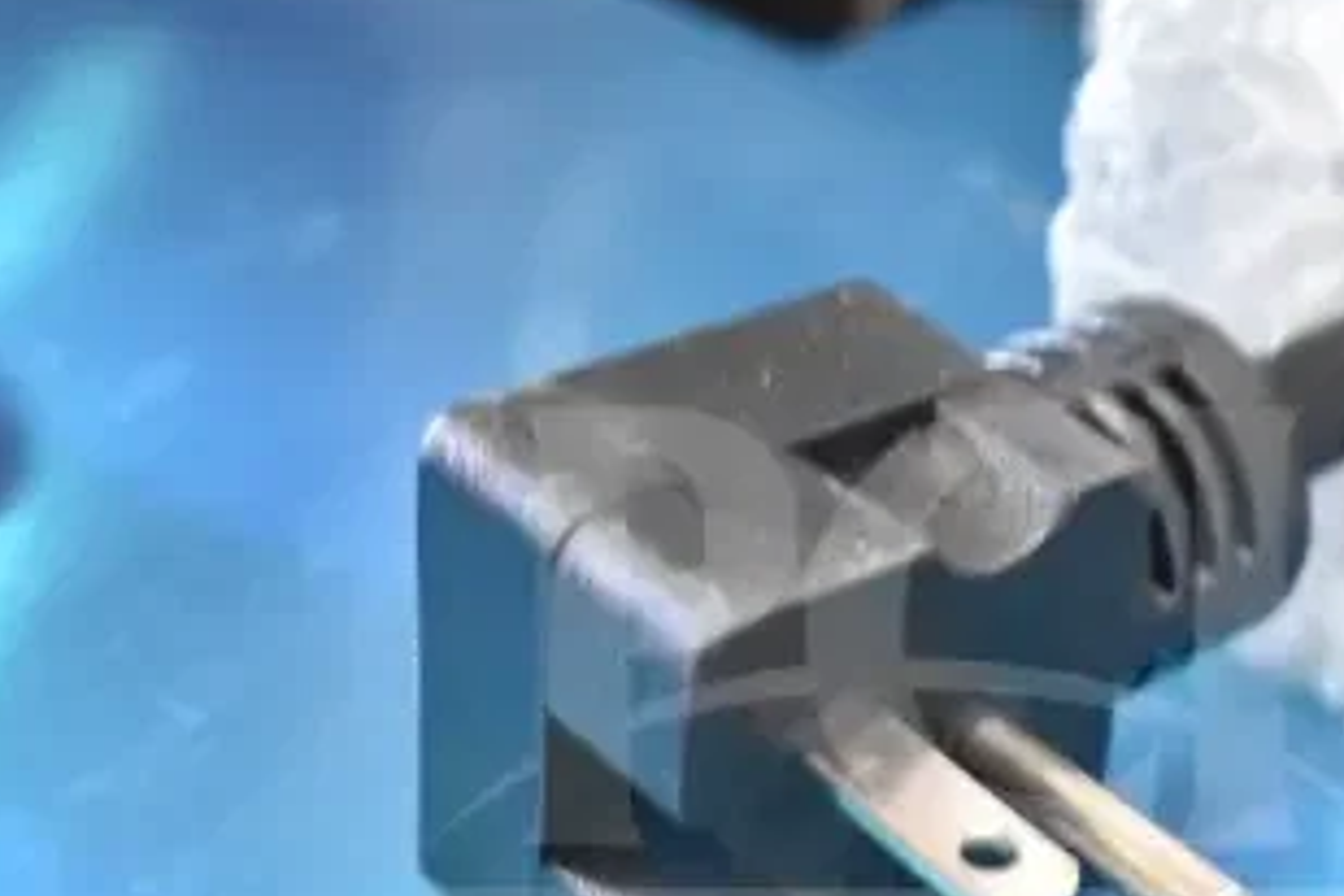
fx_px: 3210
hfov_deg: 23.5
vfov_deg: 15.8
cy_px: 750
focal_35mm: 86
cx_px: 909
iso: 6400
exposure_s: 1/60
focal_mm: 29
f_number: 4.2
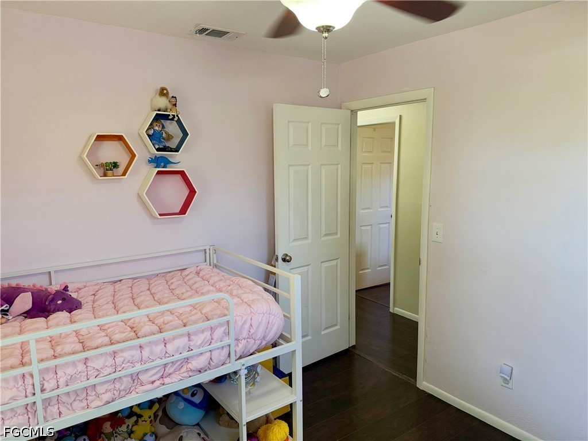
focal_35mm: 24
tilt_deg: -5.4
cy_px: 220
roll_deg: -0.2
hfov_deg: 71.6
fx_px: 408
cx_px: 294
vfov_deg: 56.8
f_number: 1.78
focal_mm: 6.76
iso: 200
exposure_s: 1/120
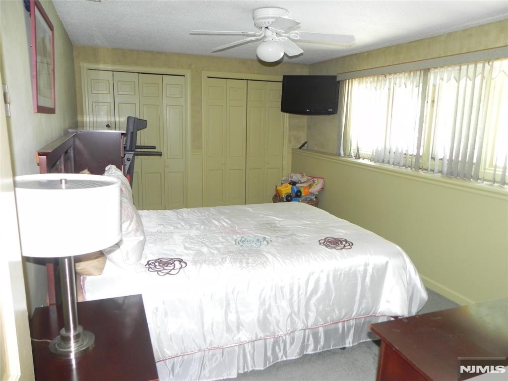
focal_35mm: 26
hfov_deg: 67.3
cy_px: 190
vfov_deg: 53.1
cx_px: 254
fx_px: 382
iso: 200
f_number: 2.8
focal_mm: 4.6
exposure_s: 1/30
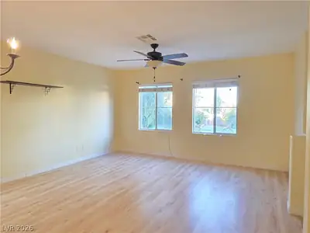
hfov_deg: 73.9
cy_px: 116
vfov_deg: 58.9
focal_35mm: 23
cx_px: 155
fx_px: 206
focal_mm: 6.3
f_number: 1.7
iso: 400
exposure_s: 1/120
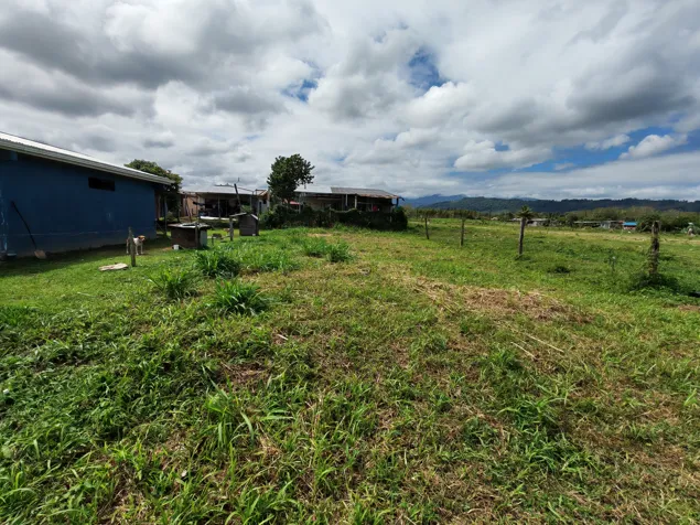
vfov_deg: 78.1
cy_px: 262
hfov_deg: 94.5
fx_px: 323
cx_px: 350
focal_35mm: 16
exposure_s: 1/2000
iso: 50
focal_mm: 1.96
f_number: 2.2
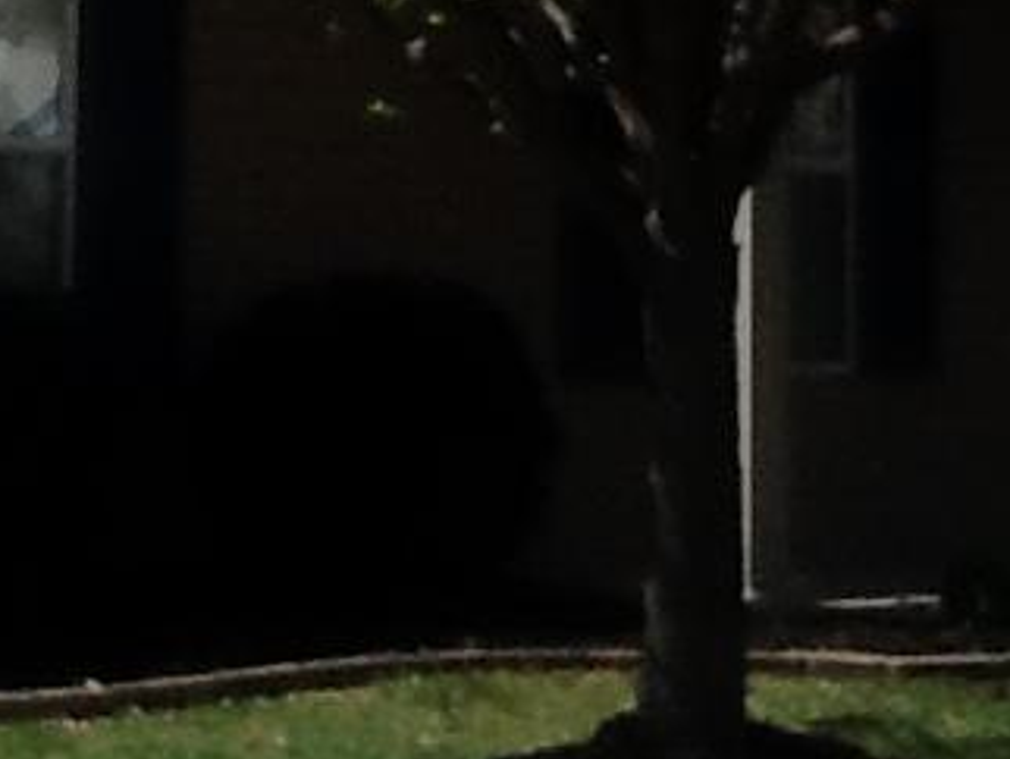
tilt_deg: +4.7
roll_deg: +0.3
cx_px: 314
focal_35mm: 131
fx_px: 3825
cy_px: -41
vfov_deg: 11.2
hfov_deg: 15.0
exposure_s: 1/2058
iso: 40
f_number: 2.4
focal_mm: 2.03
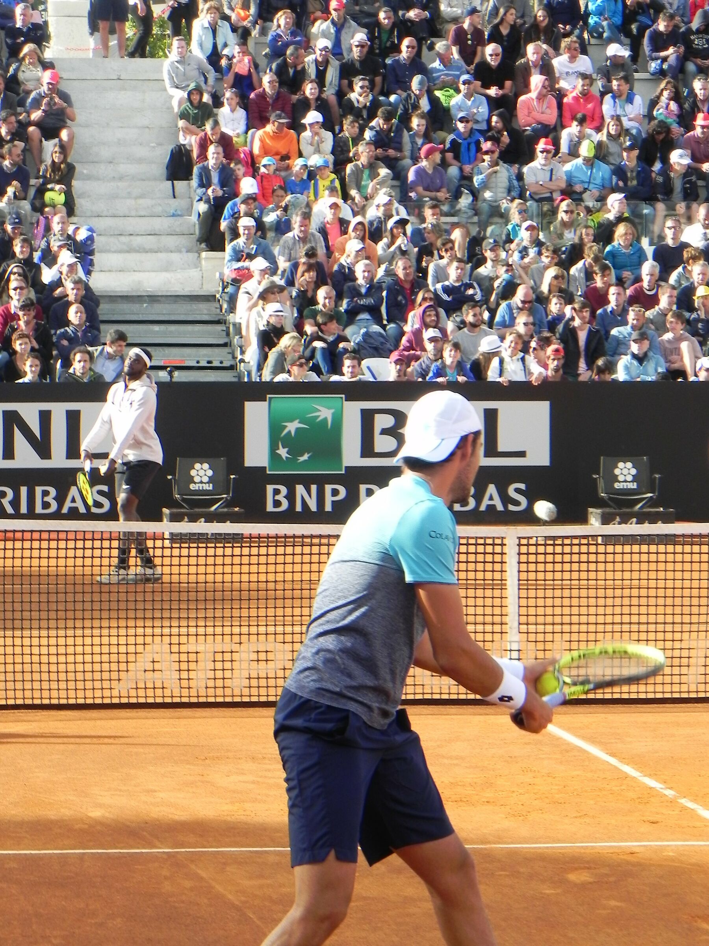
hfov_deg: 9.2
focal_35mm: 162
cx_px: 354
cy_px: 473
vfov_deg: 12.2
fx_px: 4424
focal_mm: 28.8
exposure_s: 1/234
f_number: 5
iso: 160
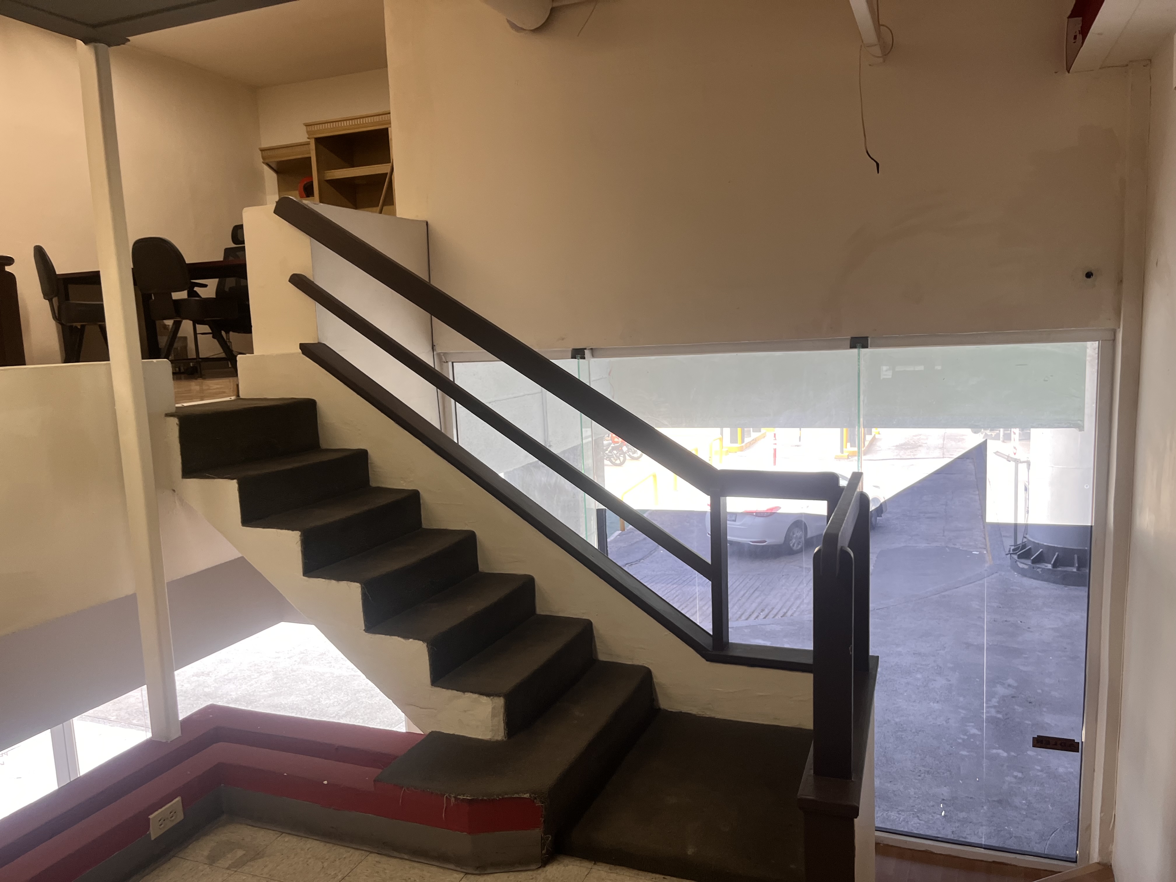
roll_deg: +2.3
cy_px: 441
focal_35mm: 26
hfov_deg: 67.3
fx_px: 883
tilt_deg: -7.2
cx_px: 588
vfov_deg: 53.1
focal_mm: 5.1
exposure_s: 1/60
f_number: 1.6
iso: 80
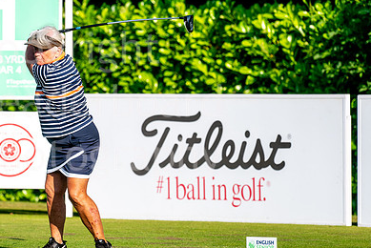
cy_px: 110
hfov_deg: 4.6
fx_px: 4610
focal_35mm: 447
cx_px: 100
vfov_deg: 3.1
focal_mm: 300
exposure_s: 1/2000
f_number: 5
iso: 200
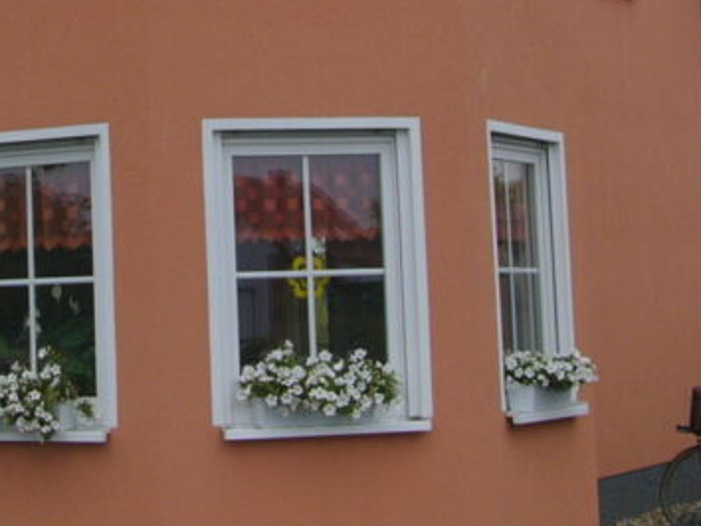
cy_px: -42
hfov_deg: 18.2
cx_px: -65
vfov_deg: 14.0
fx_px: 2108
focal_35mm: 104
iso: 50
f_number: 3.3
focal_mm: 6
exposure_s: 1/400
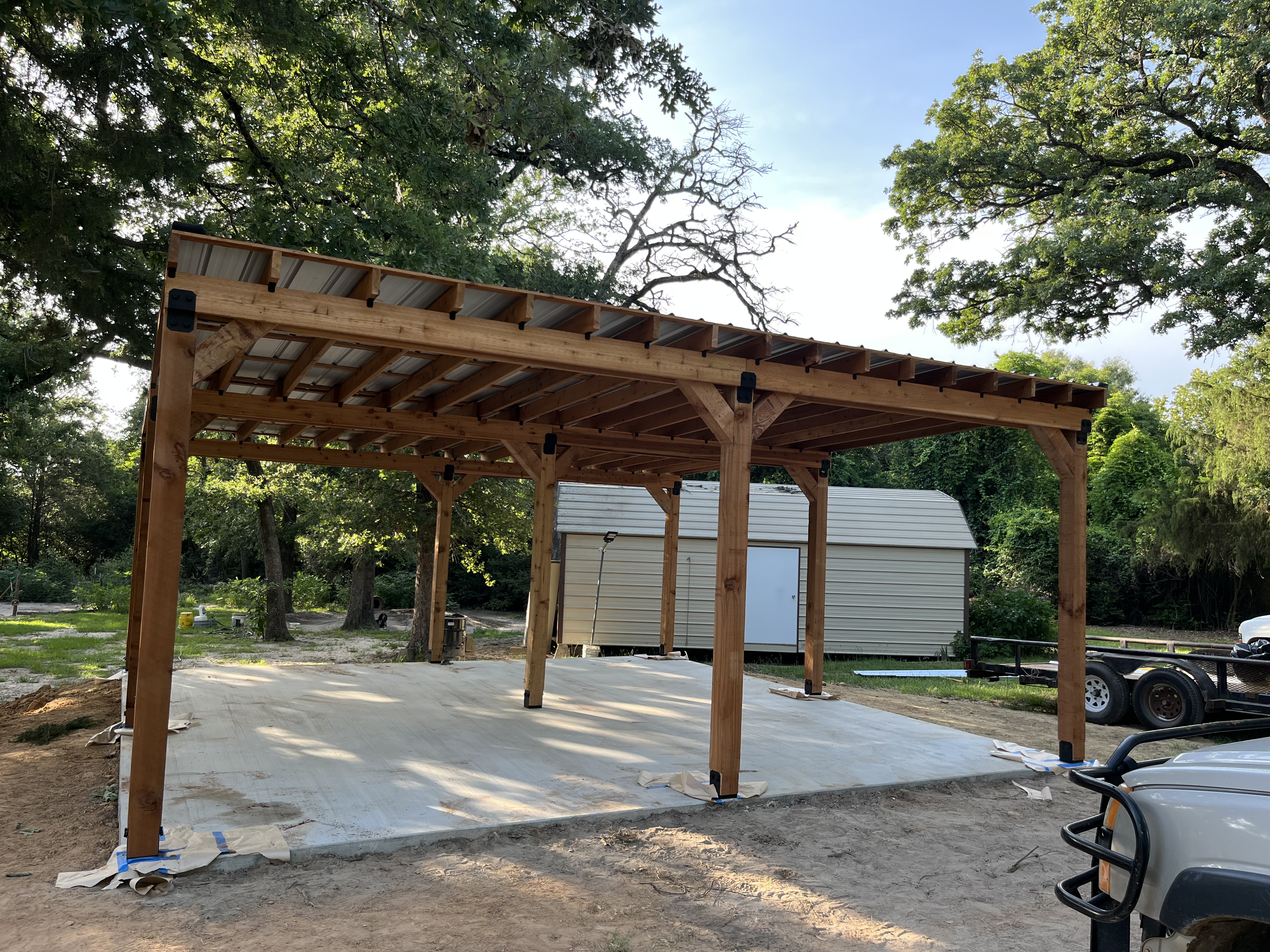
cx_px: 635
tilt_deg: +4.5
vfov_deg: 53.1
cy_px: 476
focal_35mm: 26
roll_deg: -1.7
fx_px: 954
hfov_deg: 67.3
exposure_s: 1/296
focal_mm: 5.1
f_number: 1.6
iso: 50
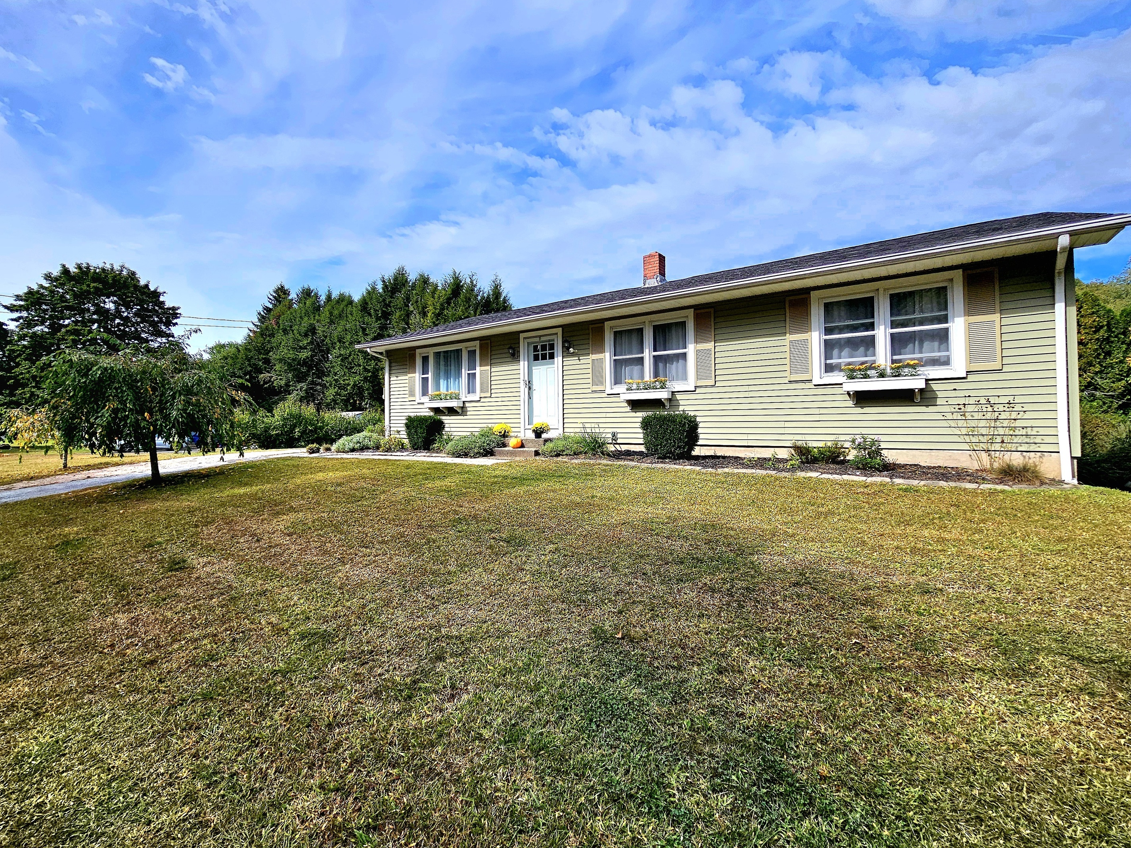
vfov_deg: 85.6
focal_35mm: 14
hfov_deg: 102.0
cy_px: 413
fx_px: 457
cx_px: 540
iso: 50
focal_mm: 2.2
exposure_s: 1/3333
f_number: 2.2
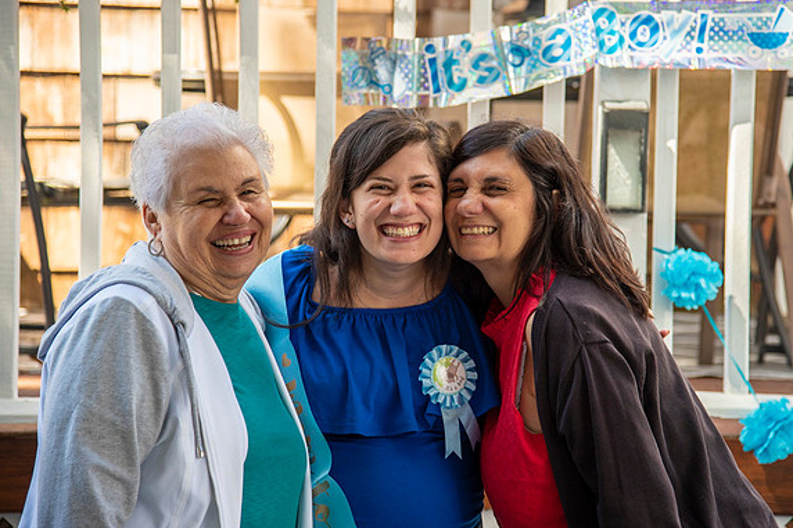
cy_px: 233
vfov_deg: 13.0
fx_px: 2312
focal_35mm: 105
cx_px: 443
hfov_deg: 19.5
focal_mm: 92
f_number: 4
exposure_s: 1/500
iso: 250
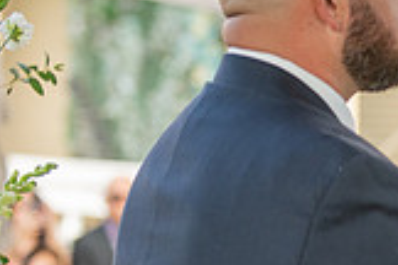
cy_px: 220
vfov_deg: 5.1
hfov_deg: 7.5
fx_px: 2974
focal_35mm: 269
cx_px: 668
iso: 400
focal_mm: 75
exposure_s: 1/800
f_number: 2.8
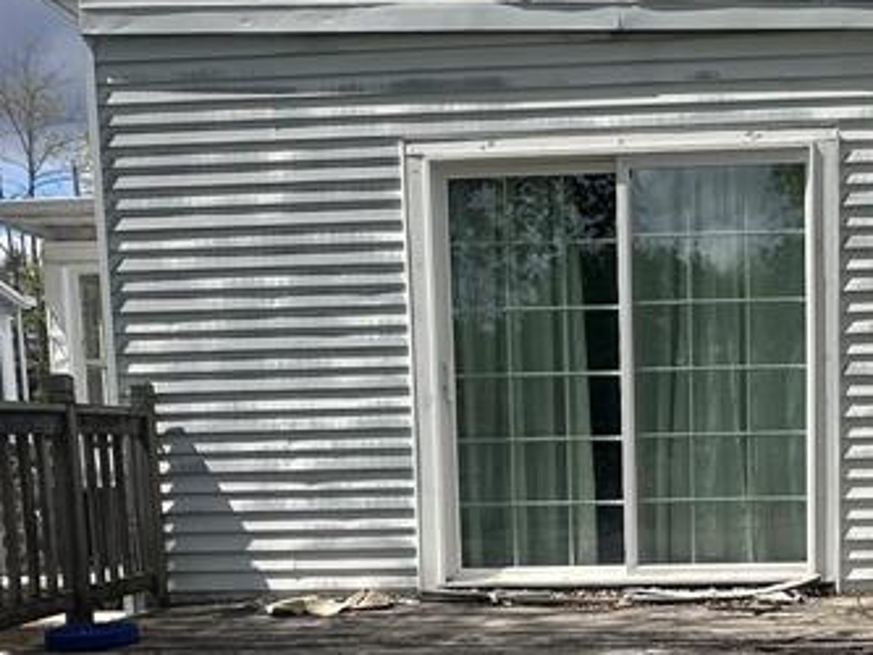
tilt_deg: -4.5
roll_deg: +1.0
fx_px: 1085
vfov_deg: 32.4
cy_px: 550
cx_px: 653
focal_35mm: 43
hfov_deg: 42.5
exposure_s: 1/1949
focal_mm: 2.22
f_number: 2.2
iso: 50
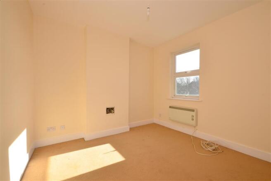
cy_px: 90
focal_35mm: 15
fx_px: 113
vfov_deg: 77.3
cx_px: 136
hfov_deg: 100.4
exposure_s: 1/40
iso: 200
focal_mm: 10
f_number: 11
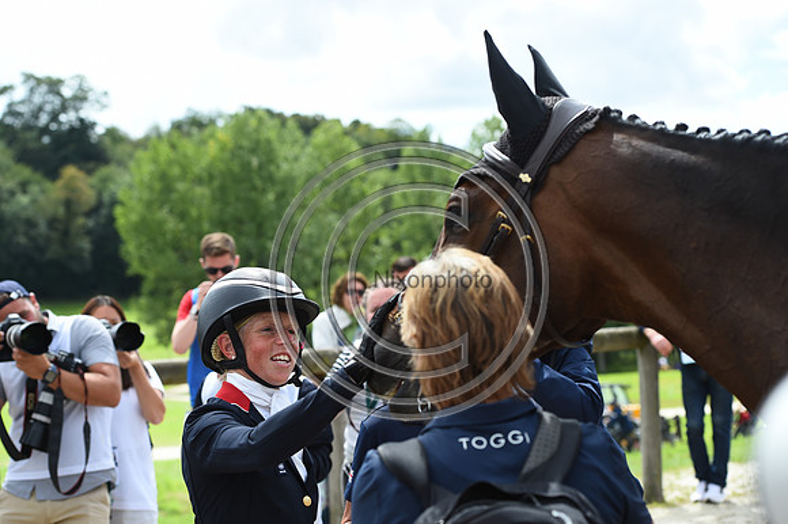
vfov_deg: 18.2
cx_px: 394
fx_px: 1641
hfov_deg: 27.0
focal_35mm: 75
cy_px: 262
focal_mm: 75
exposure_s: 1/1000
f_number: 5
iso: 220
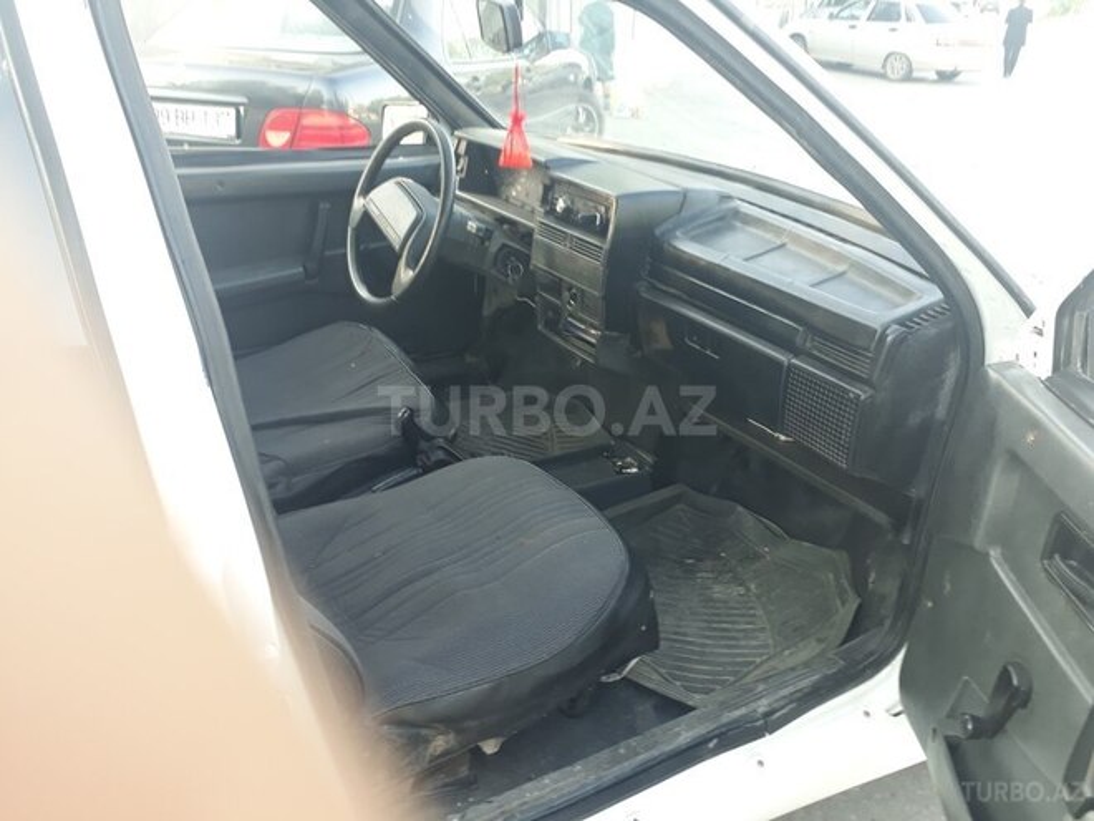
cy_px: 410
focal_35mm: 27
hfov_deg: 65.3
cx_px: 547
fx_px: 853
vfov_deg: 51.4
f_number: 1.9
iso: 50
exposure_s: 1/33
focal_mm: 3.6
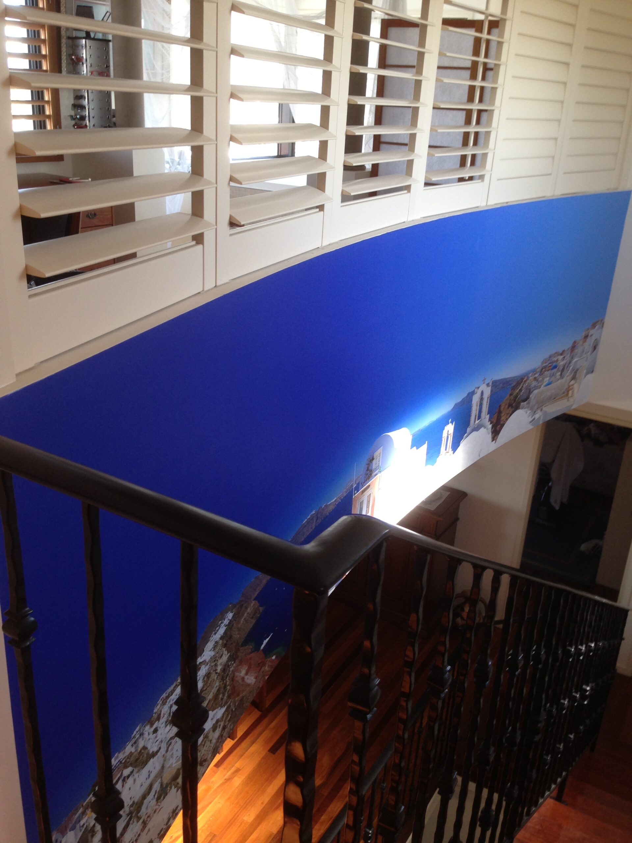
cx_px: 316
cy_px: 422
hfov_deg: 42.9
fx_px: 803
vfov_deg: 55.4
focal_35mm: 33
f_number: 2.4
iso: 64
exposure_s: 1/40
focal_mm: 4.13
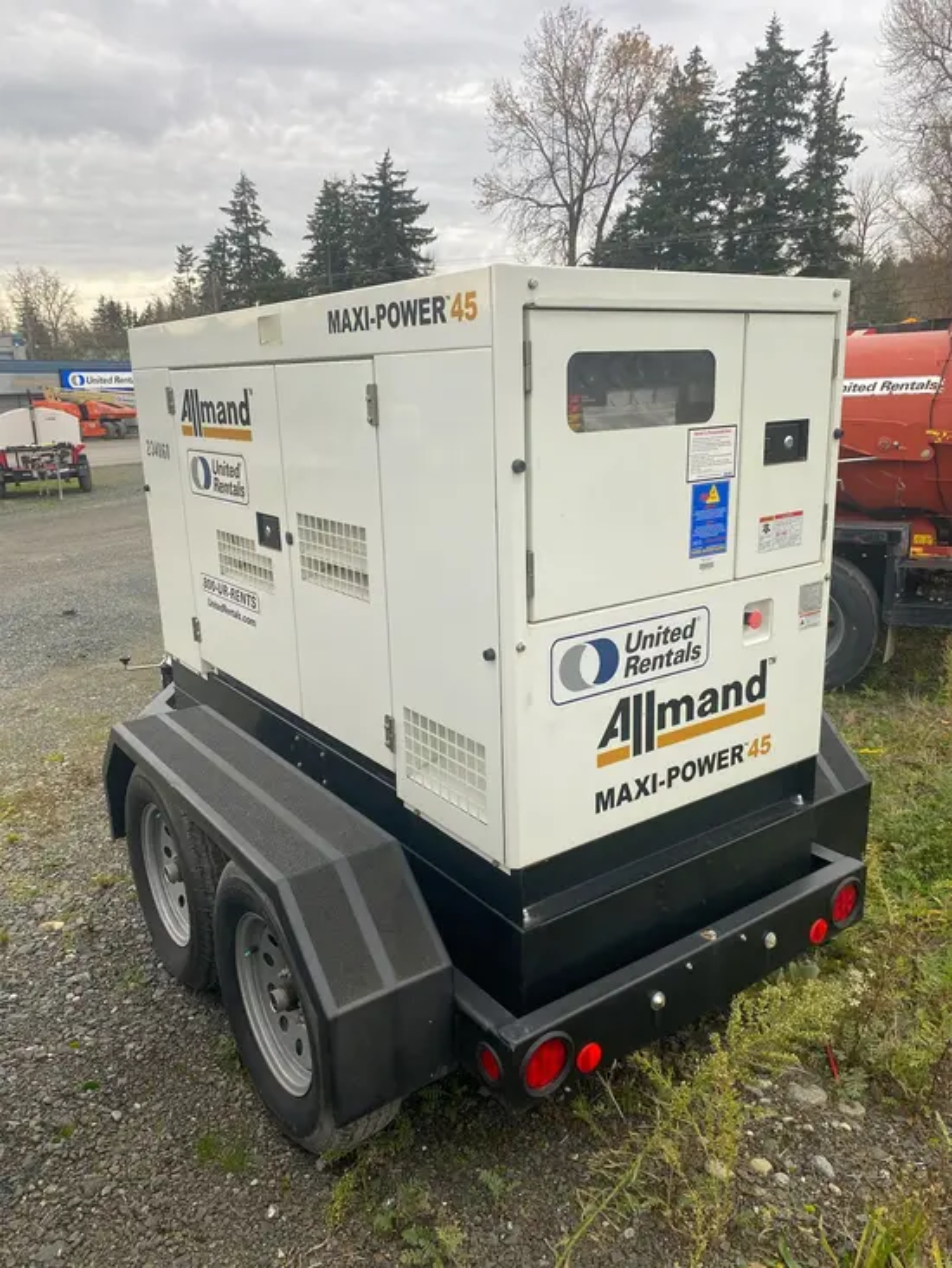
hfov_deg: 53.1
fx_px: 953
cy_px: 634
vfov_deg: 67.3
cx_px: 476
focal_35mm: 26
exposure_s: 1/198
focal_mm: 4.25
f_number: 1.8
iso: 32
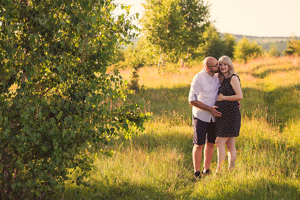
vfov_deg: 16.1
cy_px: 100
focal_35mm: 85
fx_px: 708
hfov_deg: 23.9
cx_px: 150
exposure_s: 1/1250
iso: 400
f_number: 3.5
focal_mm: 85
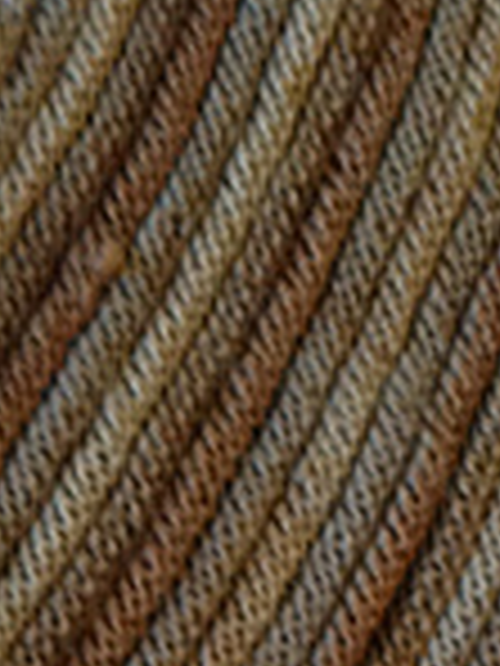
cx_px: 360
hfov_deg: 10.4
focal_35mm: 143
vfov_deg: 13.3
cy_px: 873
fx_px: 2754
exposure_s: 1/20
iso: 250
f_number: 2.4
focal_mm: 4.12
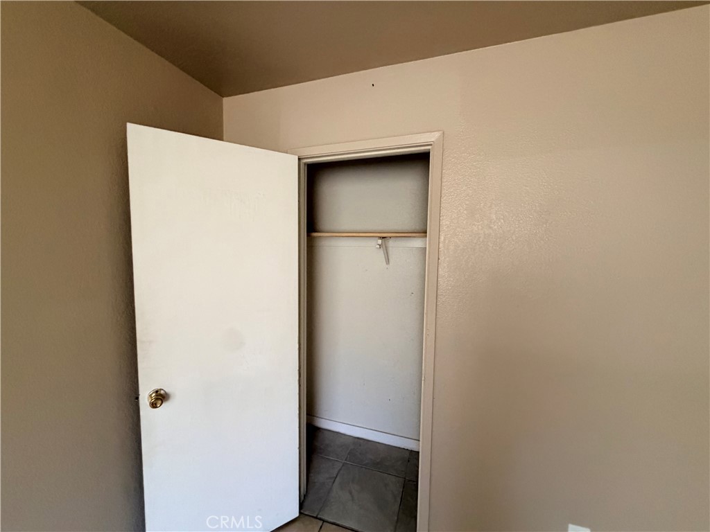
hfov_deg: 102.1
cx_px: 355
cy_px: 266
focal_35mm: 14
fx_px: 287
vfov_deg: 85.7
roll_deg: -1.3
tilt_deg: -2.9
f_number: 2.2
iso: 640
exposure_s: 1/60
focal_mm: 2.22
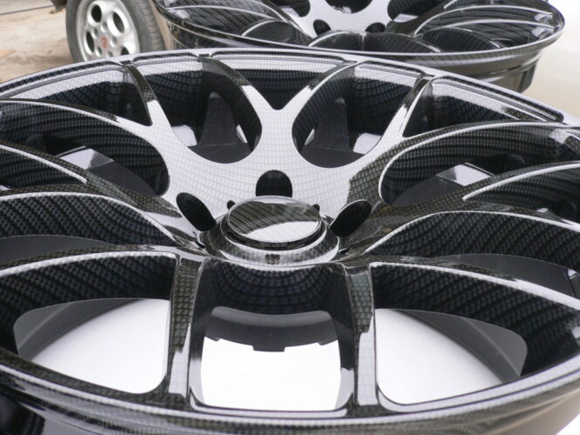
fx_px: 704
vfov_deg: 34.3
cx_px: 265
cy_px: 226
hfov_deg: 44.8
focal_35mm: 42
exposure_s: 1/40
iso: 100
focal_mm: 5.8
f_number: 2.8
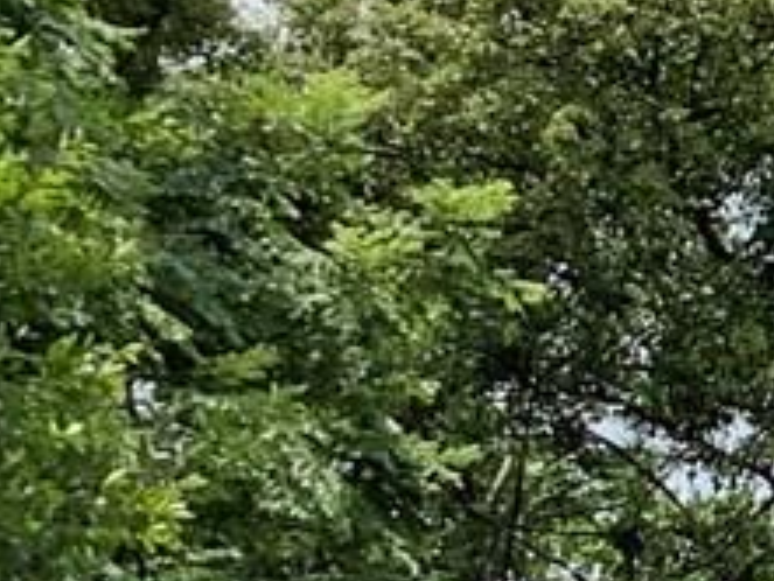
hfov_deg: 7.9
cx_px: 2098
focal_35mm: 224
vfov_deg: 6.6
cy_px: 602
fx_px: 5011
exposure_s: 1/970
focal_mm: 3.3
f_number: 2.4
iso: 25
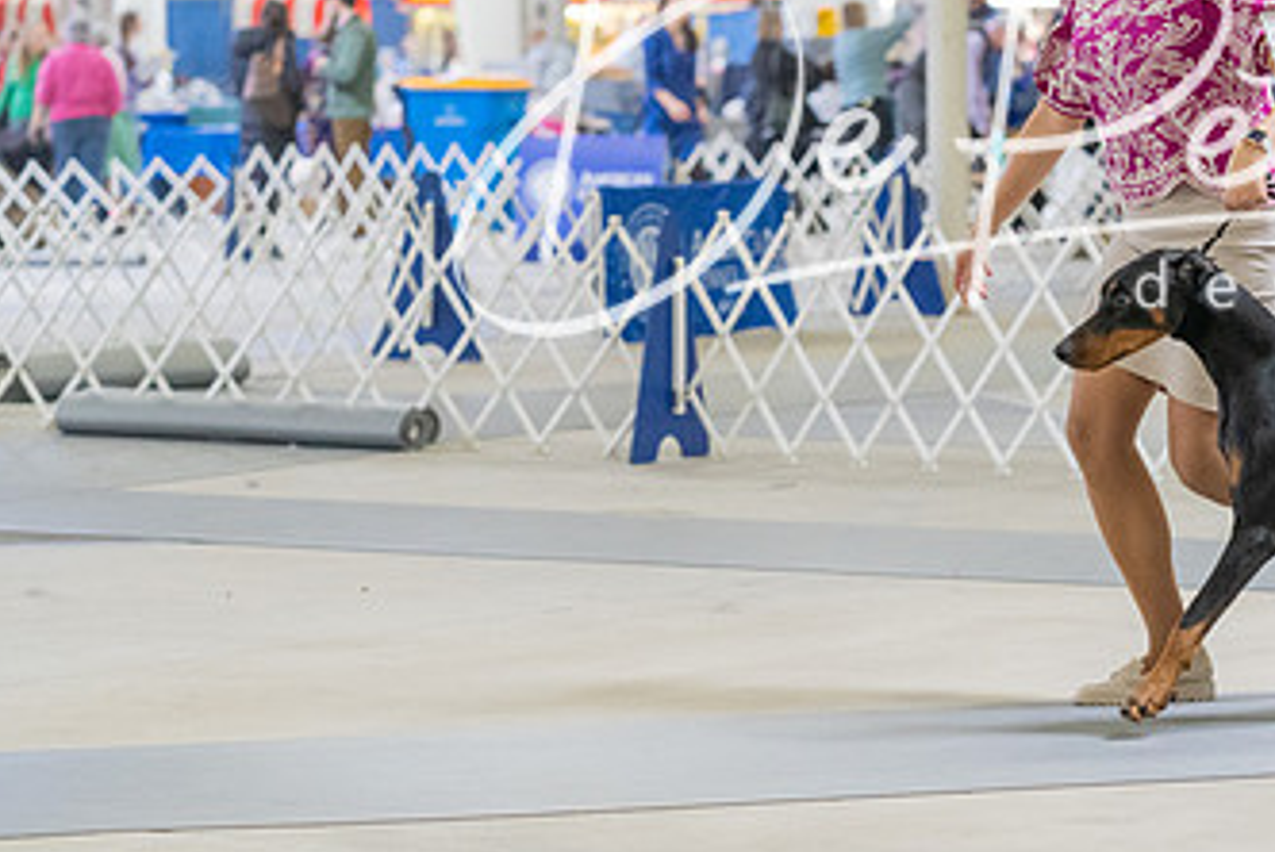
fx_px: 6061
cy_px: 405
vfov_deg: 8.0
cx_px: 1010
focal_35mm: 171
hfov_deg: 12.0
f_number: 3.5
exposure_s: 1/320
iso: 6400
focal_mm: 98
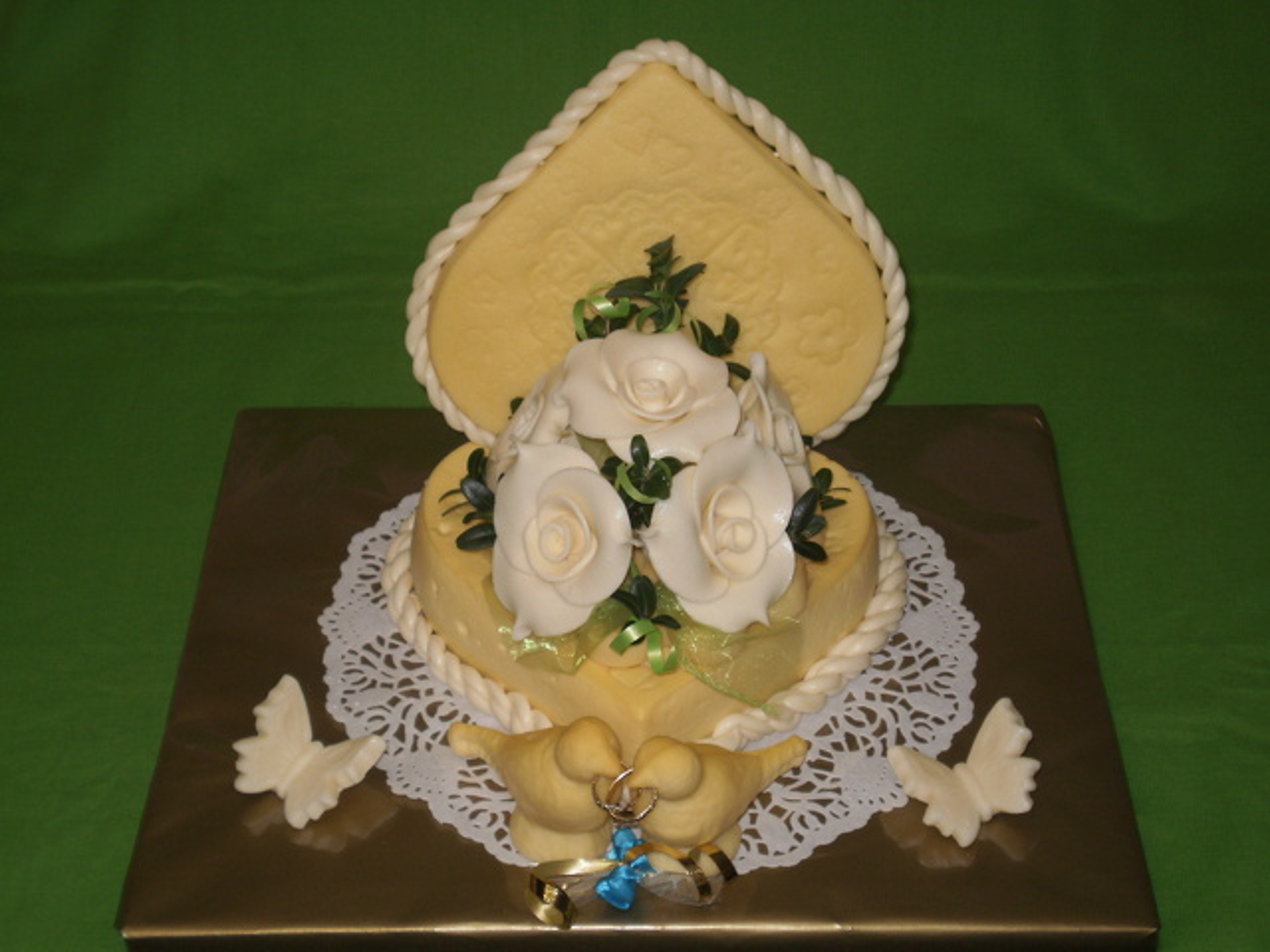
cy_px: 476
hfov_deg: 31.2
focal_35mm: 62
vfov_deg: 23.7
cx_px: 635
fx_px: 2275
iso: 100
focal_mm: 10.3
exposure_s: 1/40
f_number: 4.2
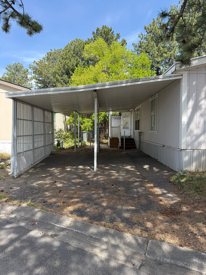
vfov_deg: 71.6
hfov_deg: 56.8
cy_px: 138
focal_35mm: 24
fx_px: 190
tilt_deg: -3.2
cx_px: 103
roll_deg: +0.1
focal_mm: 6.76
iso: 80
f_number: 1.78
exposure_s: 1/1437
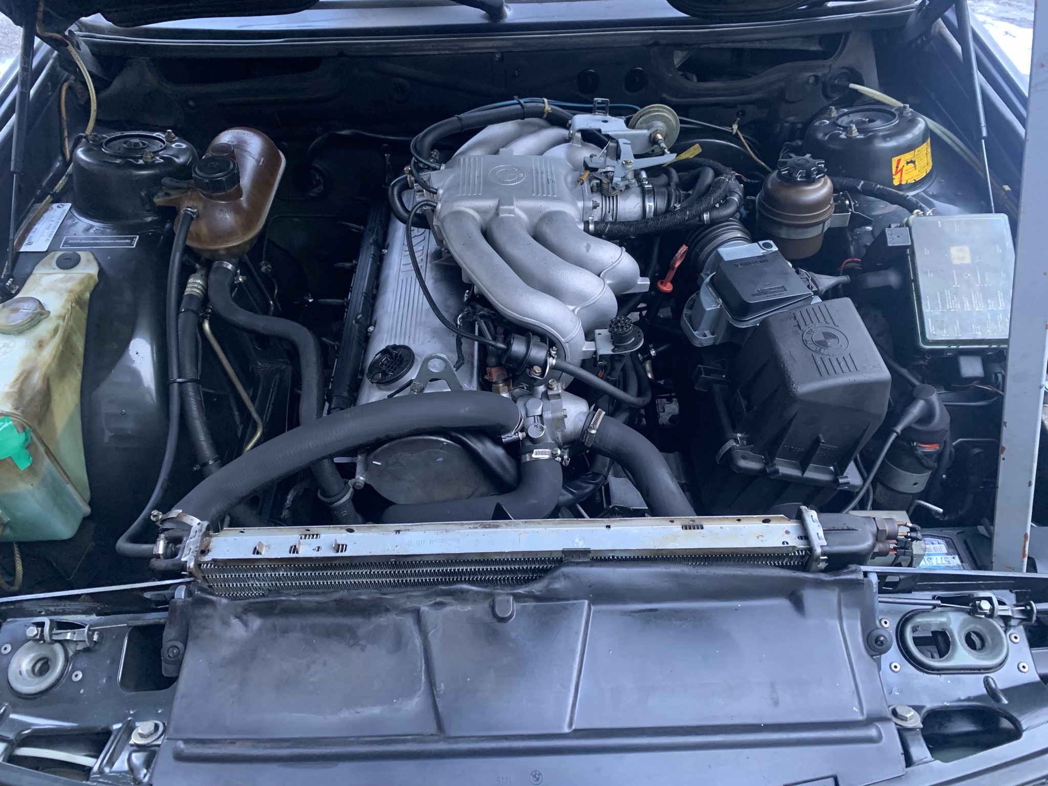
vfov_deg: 53.1
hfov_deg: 67.3
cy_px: 393
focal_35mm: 26
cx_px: 524
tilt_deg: -45.8
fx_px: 787
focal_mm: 4.25
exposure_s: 1/60
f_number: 1.8
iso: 250
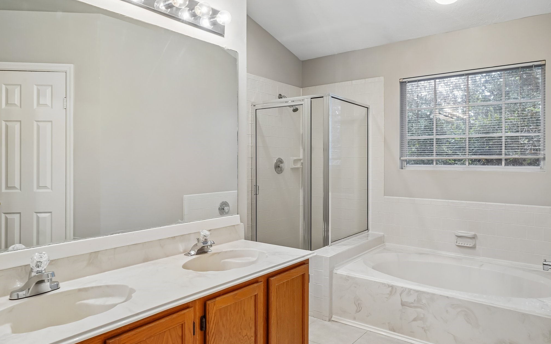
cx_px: 280
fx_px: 375
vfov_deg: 49.3
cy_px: 168
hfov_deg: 72.5
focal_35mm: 25
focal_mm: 24
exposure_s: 1/15
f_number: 8
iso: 500
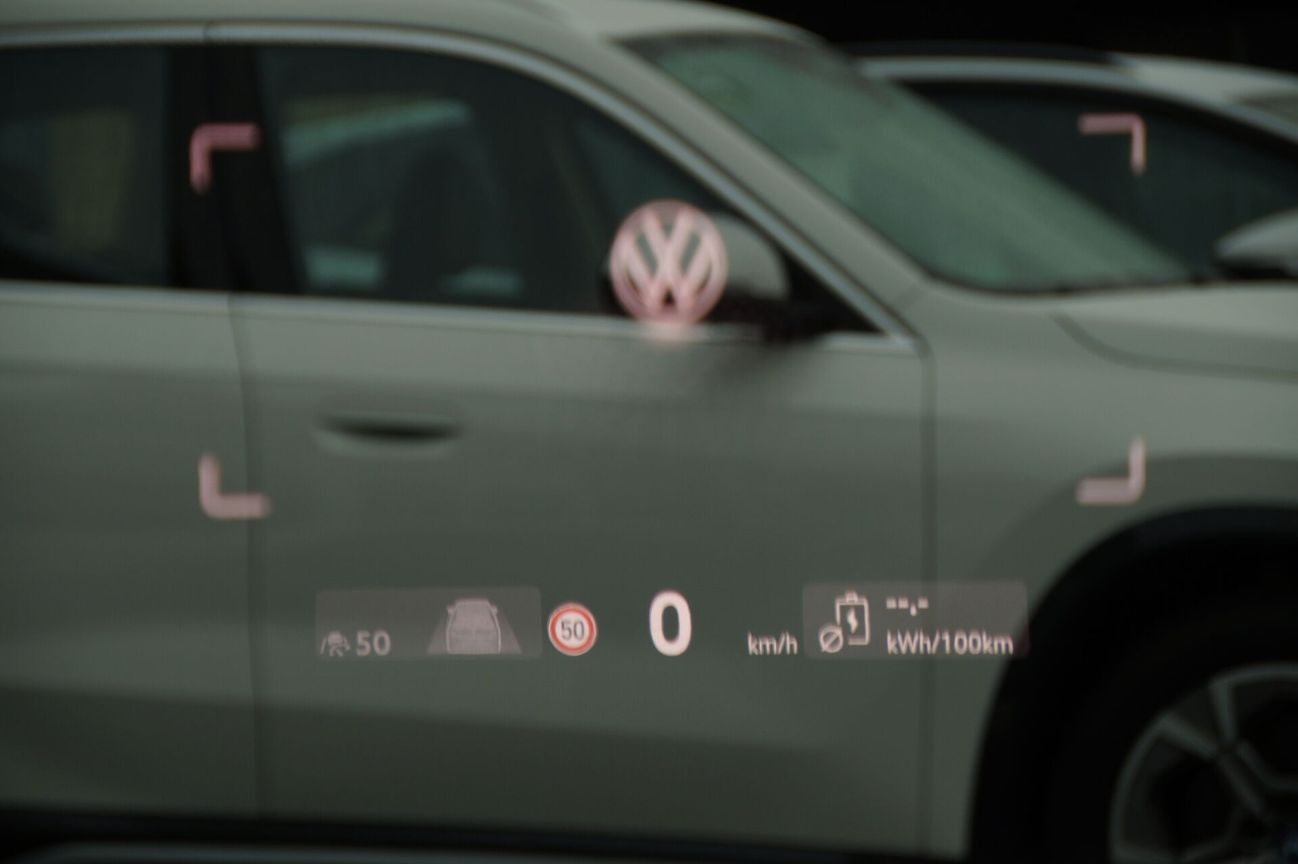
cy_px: 432
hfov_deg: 13.0
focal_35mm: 158
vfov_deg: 8.7
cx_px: 649
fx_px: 5676
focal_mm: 105
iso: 100
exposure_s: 1/250
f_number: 6.3
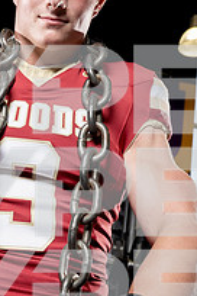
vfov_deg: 31.2
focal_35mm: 64
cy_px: 193
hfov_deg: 20.8
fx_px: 525
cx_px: 19
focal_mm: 29
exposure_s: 1/250
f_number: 5.6
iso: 640
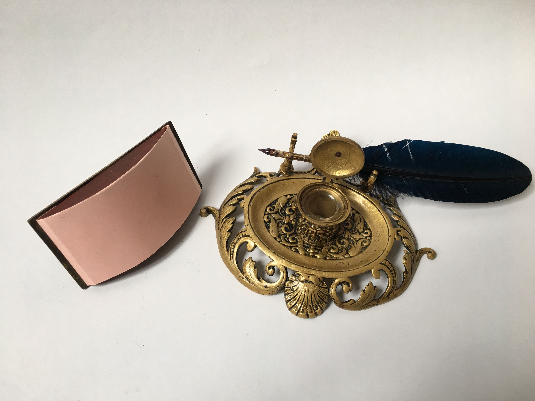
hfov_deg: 61.7
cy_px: 200
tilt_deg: -52.7
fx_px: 448
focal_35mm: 29
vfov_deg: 48.2
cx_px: 268
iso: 25
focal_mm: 4.15
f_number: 2.2
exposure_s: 1/33
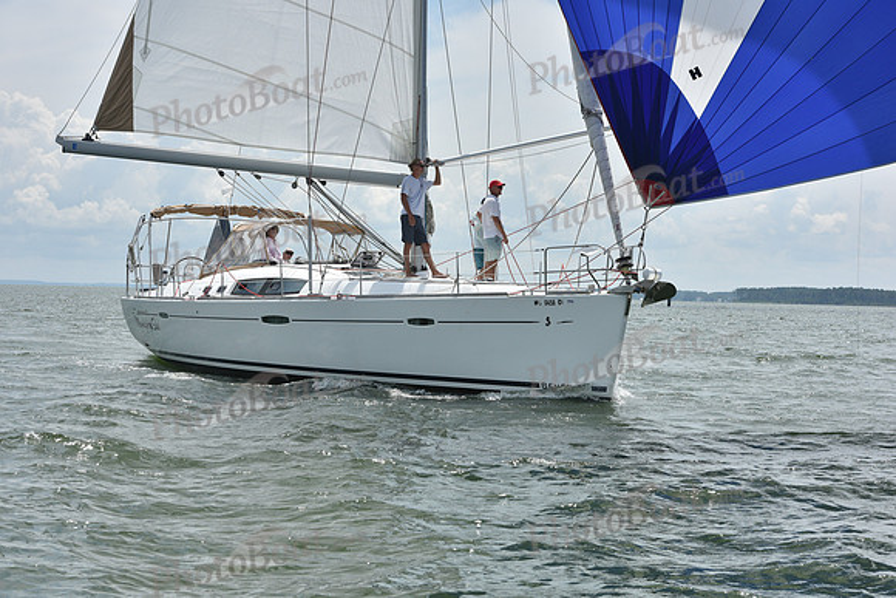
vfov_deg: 19.5
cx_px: 448
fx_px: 1743
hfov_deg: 28.8
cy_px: 299
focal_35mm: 70
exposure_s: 1/1000
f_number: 11
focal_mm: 70
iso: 320
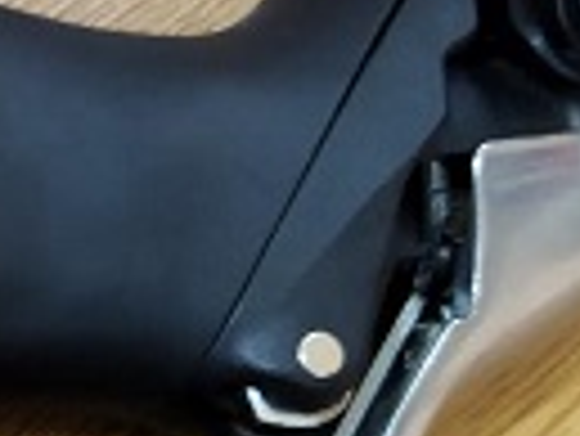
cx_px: -324
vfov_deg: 10.6
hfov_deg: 13.3
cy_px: 476
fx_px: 2331
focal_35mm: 139
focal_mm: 4.71
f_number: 1.79
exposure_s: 1/25
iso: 481
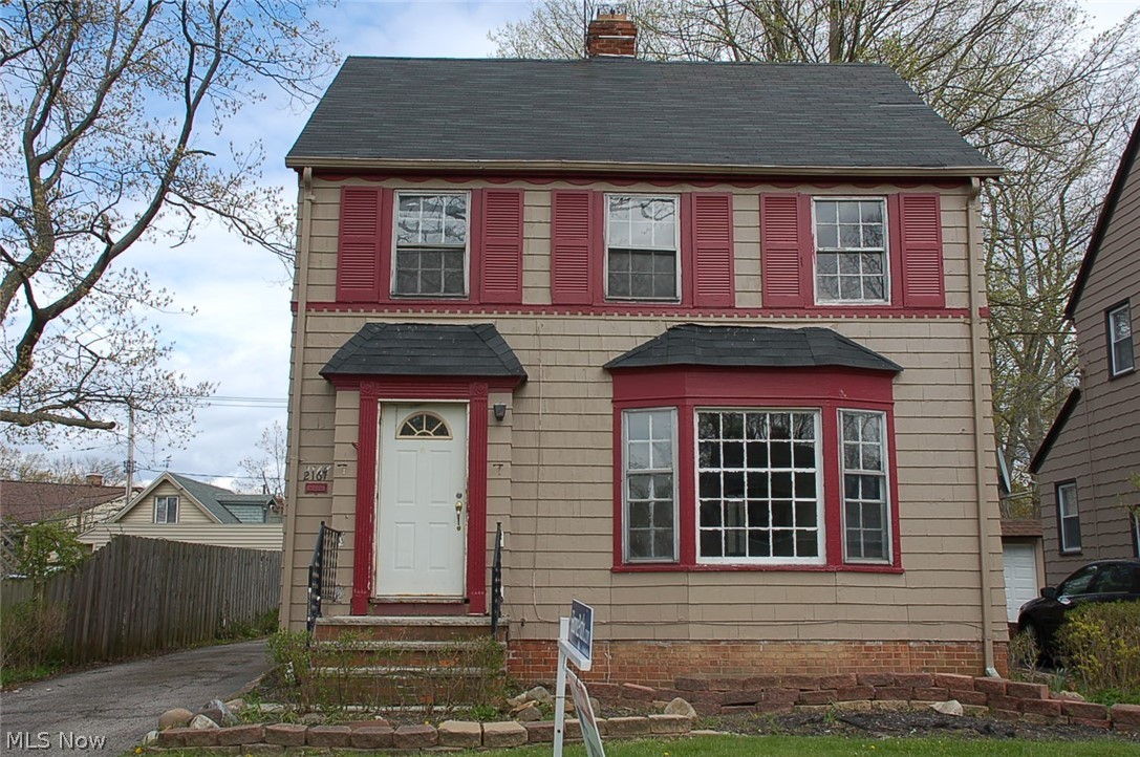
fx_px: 1139
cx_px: 570
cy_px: 378
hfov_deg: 53.2
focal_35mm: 36
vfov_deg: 36.8
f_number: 8
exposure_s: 1/250
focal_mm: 24
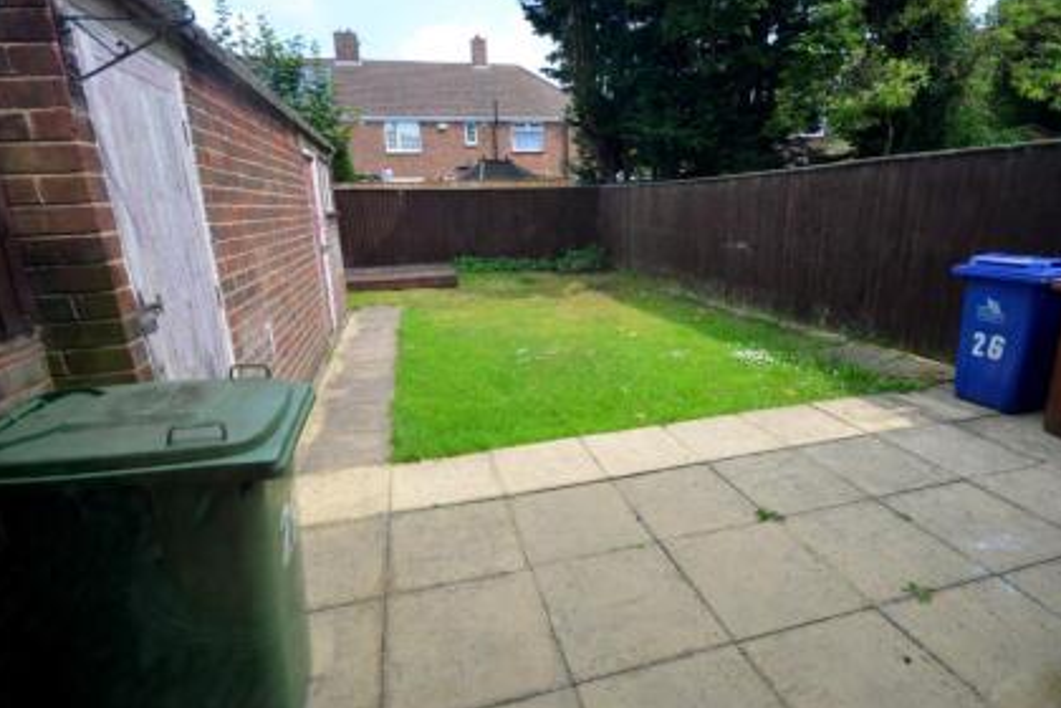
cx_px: 551
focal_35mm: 17
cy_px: 345
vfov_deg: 70.4
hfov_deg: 93.2
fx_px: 501
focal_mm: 10
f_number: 6.3
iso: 200
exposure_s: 1/160
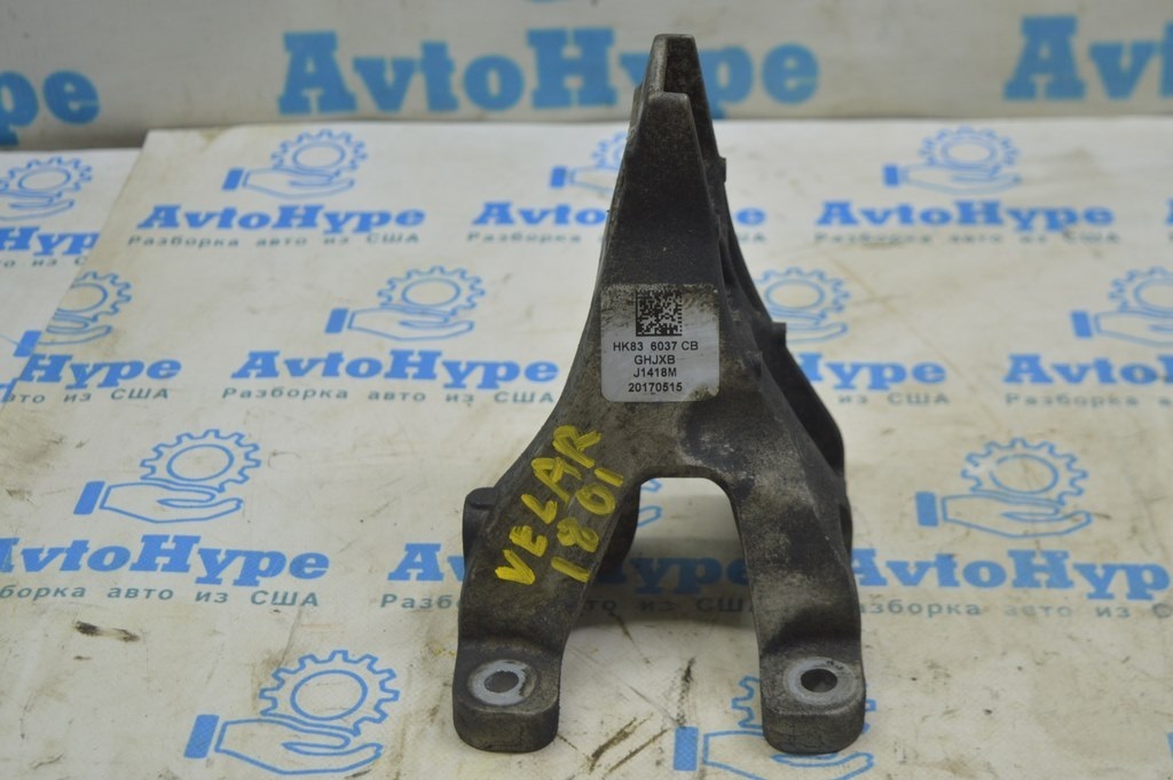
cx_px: 586
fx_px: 2198
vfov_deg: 20.1
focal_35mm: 68
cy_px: 390
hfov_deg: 29.9
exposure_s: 1/40
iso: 400
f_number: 5.6
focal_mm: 45
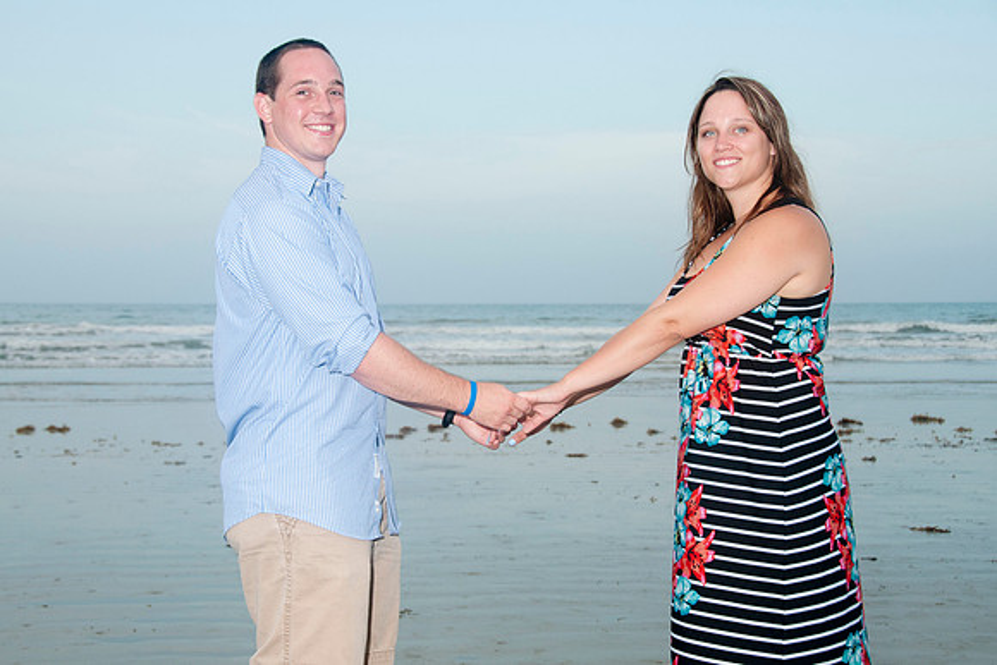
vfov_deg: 23.0
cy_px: 337
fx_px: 1638
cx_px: 480
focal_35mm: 59
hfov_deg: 33.9
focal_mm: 38
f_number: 7.1
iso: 200
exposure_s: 1/250
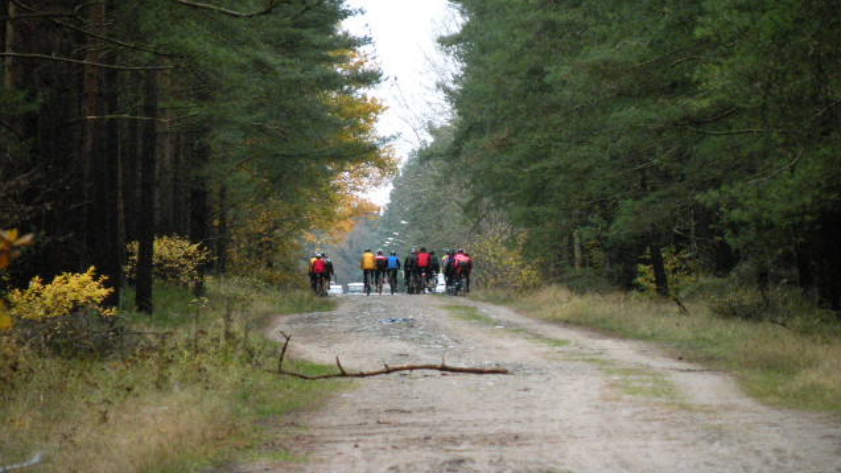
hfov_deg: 4.1
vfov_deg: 2.3
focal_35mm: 532
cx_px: 421
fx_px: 11861
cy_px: 285
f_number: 4.5
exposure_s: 1/150
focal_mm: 84.2
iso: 314
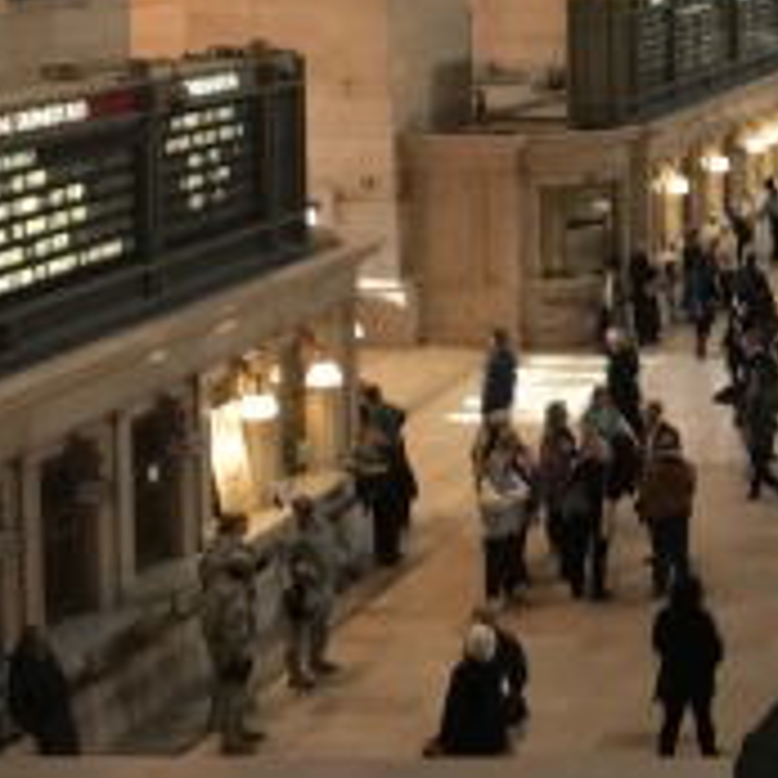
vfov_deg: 18.0
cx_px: 1250
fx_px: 2416
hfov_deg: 16.3
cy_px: 85
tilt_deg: -4.3
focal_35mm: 95
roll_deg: +0.0
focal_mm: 4.15
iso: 200
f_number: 2.2
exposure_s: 1/16
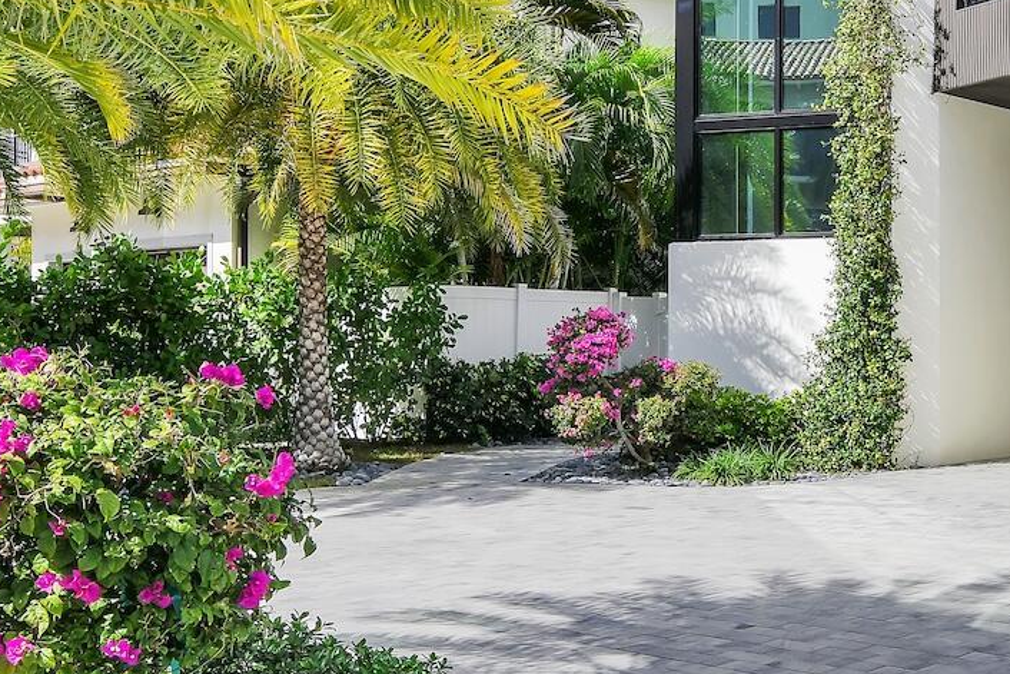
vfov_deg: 25.5
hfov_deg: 35.2
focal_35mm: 53
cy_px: 373
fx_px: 1487
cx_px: 920
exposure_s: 1/1000
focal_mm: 16
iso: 200
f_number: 11
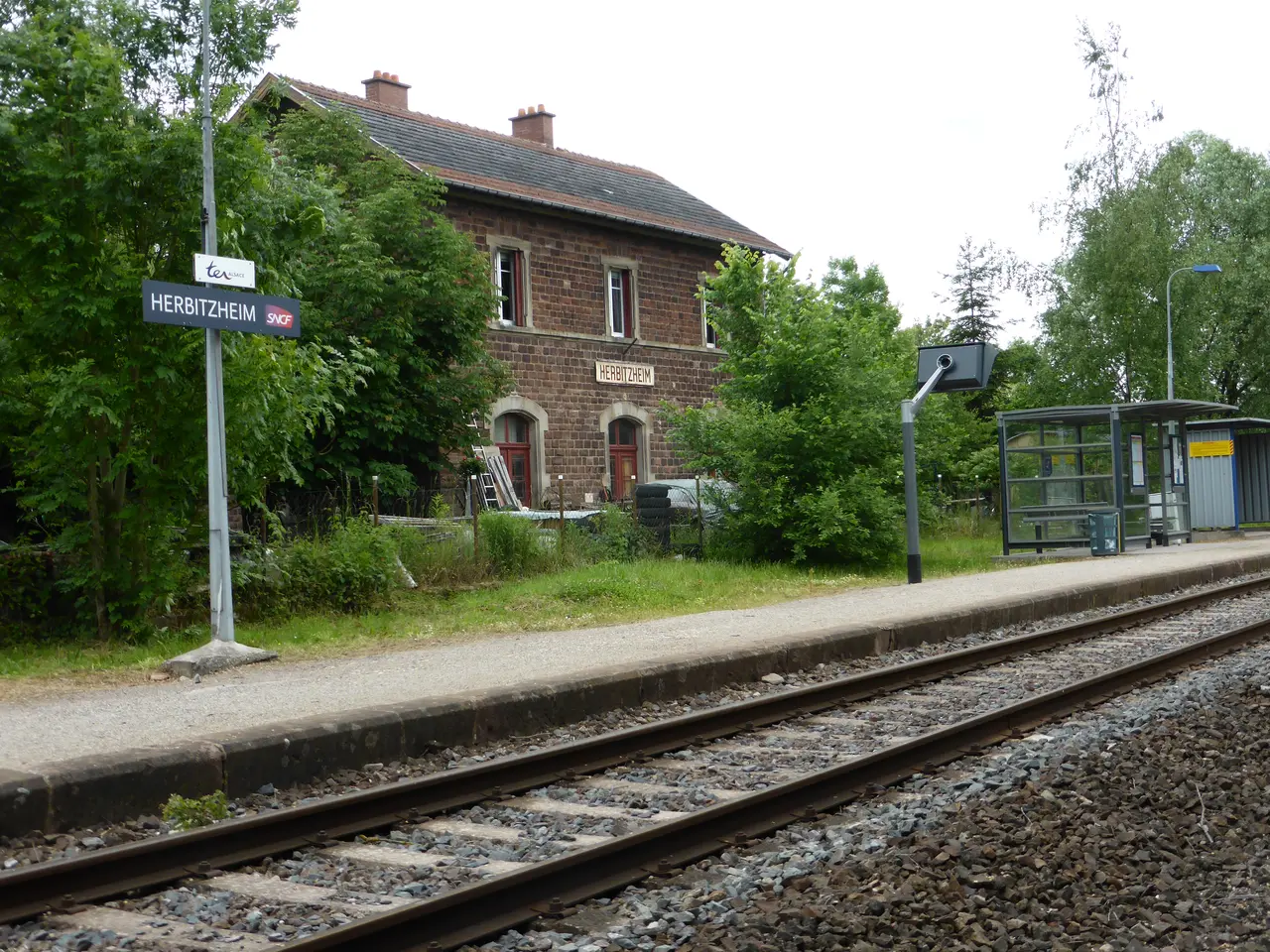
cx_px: 635
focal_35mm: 46
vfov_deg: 31.5
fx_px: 1688
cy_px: 476
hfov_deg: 41.2
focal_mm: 7.9
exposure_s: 1/200
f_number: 4.1
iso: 100
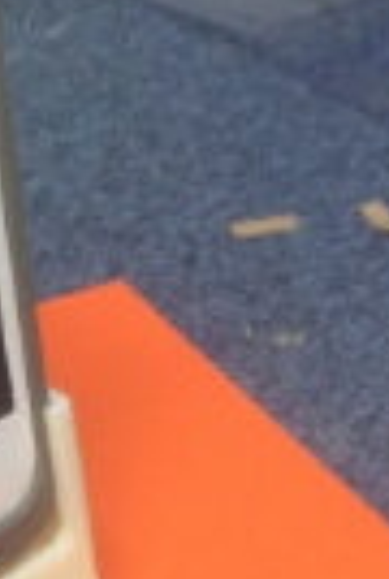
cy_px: 493
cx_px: -214
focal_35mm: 99
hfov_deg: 13.1
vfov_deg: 20.3
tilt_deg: -39.0
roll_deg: +5.9
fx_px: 1596
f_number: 2.4
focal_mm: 3.3
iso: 80
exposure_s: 1/24
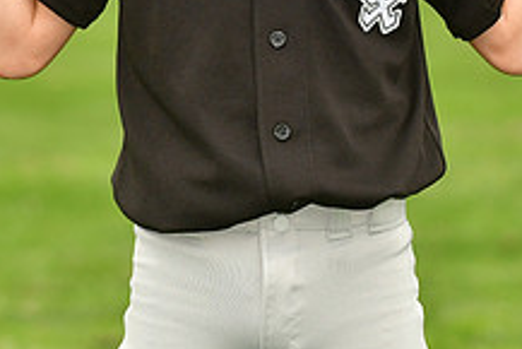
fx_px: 6761
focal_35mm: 466
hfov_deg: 4.4
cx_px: 267
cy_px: -85
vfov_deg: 3.0
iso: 320
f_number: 4
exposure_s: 1/1000
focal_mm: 116
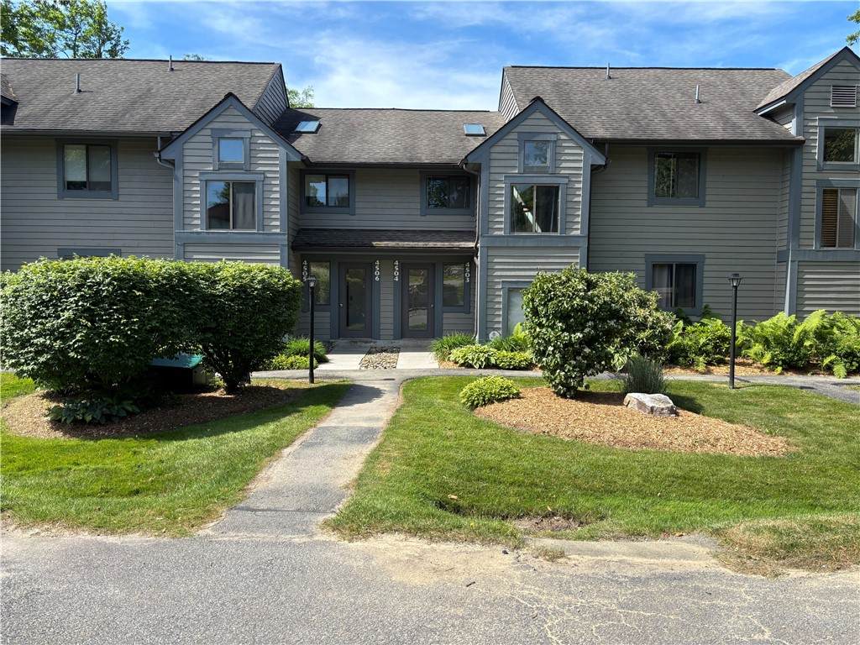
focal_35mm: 26
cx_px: 430
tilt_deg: -3.5
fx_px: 646
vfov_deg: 53.1
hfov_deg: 67.3
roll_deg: -0.8
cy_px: 322
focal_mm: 5.96
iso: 50
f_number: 1.6
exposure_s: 1/1695
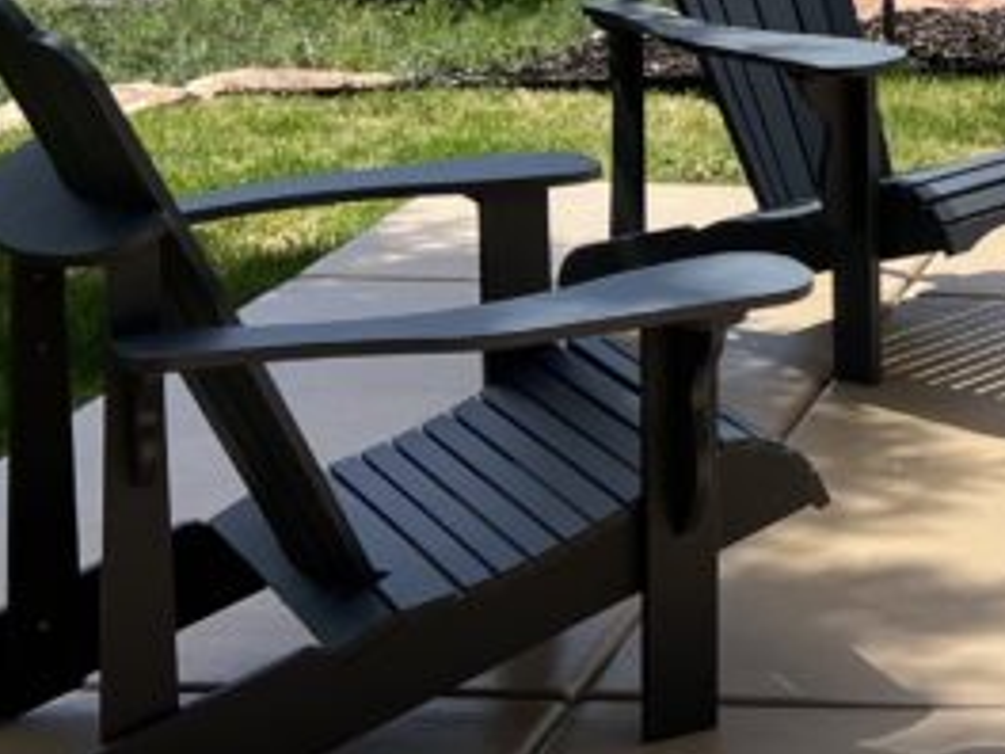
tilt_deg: -10.6
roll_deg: -2.1
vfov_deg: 14.4
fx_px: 2932
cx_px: 1580
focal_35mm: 101
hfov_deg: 17.2
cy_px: -30
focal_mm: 5.7
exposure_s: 1/4274
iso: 50
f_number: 1.5
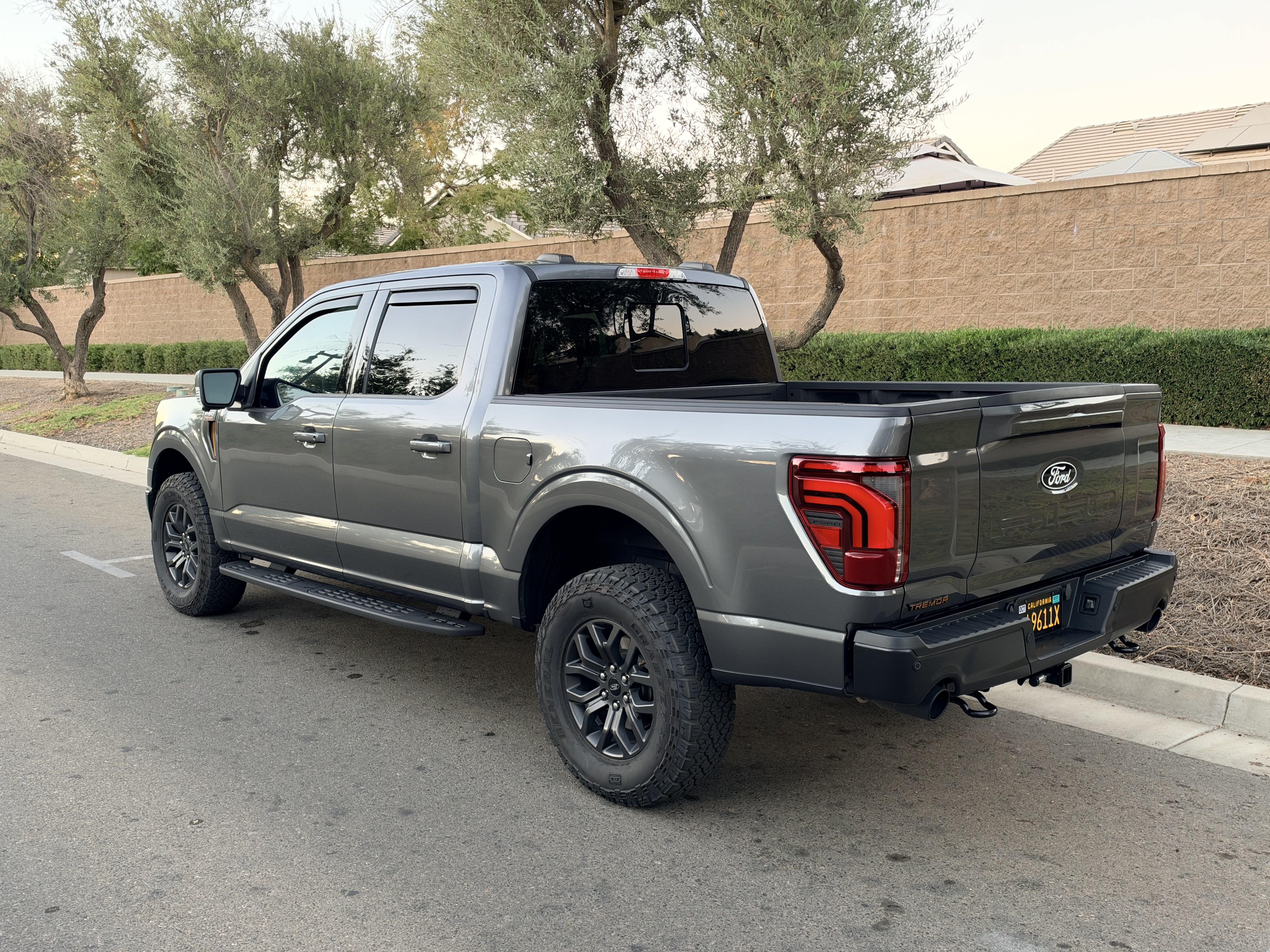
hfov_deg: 58.4
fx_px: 1137
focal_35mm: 31
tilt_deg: -7.5
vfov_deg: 45.4
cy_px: 476
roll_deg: +1.0
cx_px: 635
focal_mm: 6.93
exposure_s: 1/100
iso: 250
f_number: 1.48
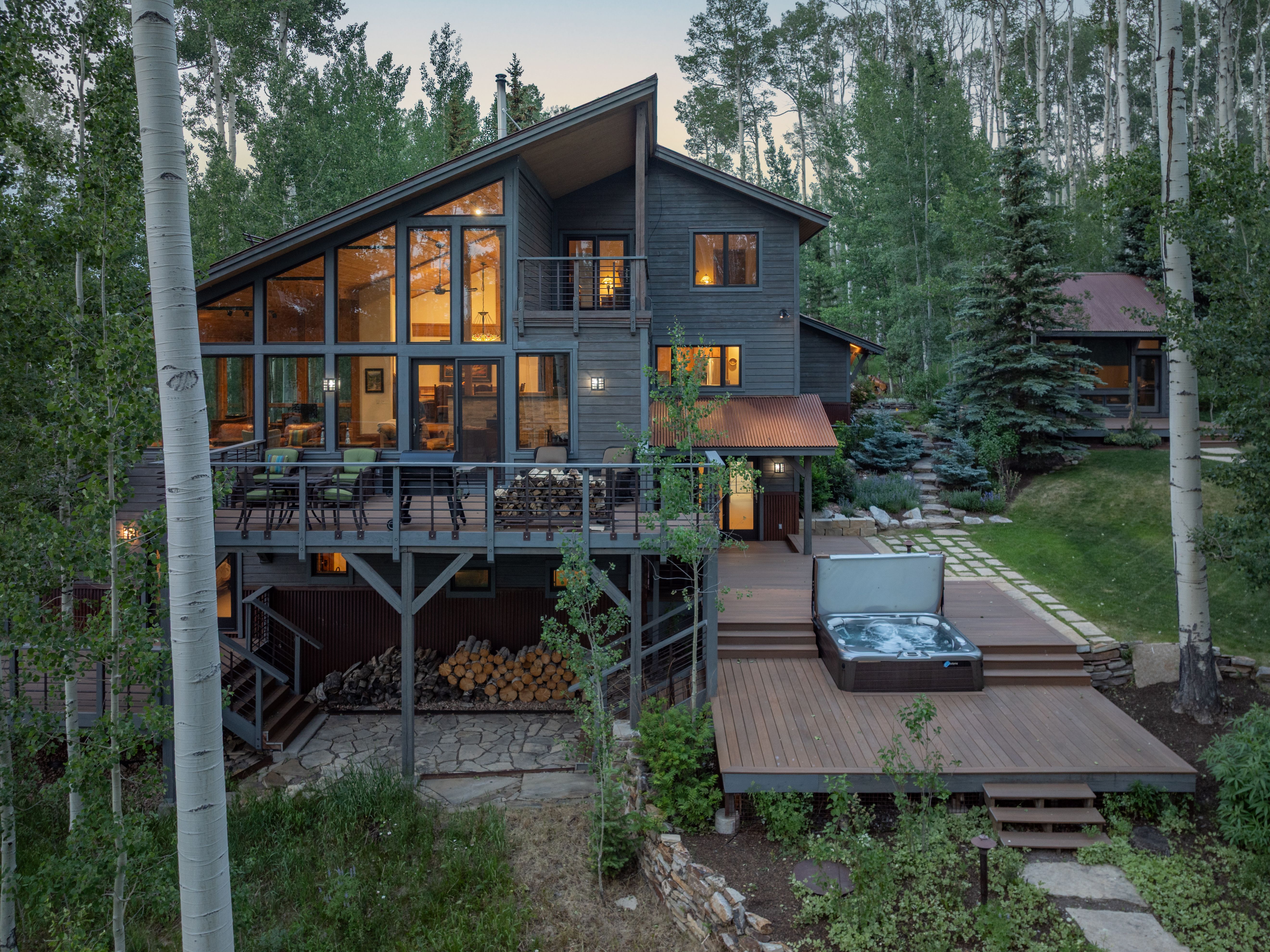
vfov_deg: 56.8
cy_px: 476
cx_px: 635
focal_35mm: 24
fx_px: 880
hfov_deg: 71.6
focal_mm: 12.29
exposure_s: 1/15
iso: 100
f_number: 2.8
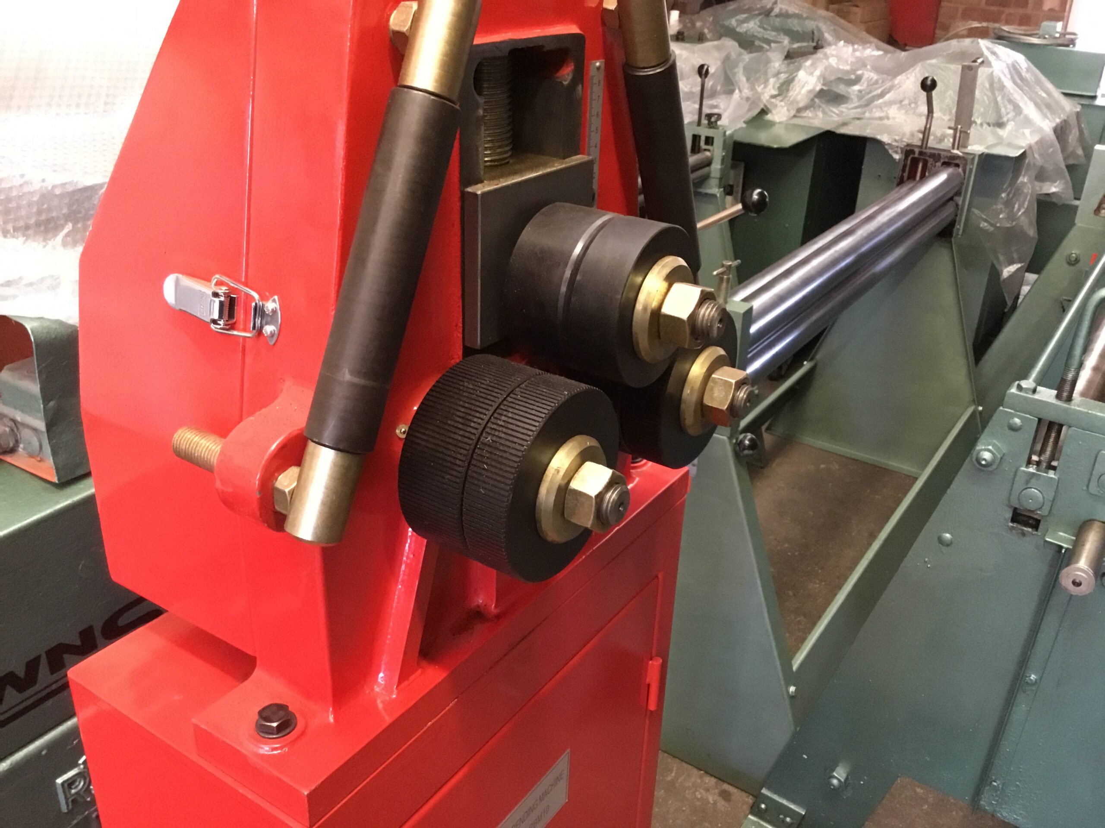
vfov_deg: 45.4
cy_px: 414
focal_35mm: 31
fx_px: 990
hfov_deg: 58.4
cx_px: 552
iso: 320
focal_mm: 3.3
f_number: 2.4
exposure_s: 1/17
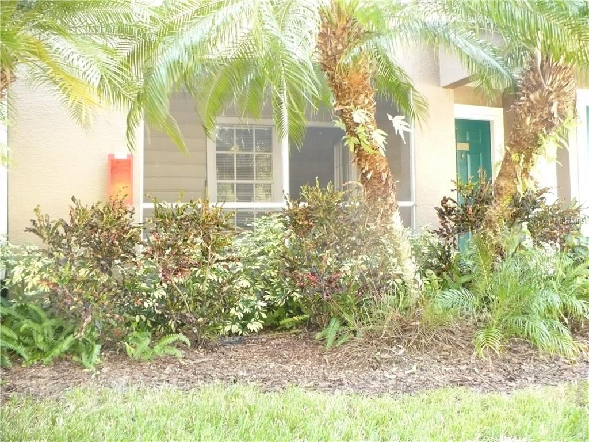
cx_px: 294
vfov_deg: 38.7
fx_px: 630
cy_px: 221
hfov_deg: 50.1
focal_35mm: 37
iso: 250
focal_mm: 6.1
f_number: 2.8
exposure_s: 1/30
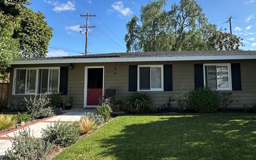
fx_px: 195
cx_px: 160
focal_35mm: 28
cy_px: 57
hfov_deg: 65.5
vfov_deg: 44.0
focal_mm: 2.22
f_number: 2.2
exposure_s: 1/1667
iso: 50
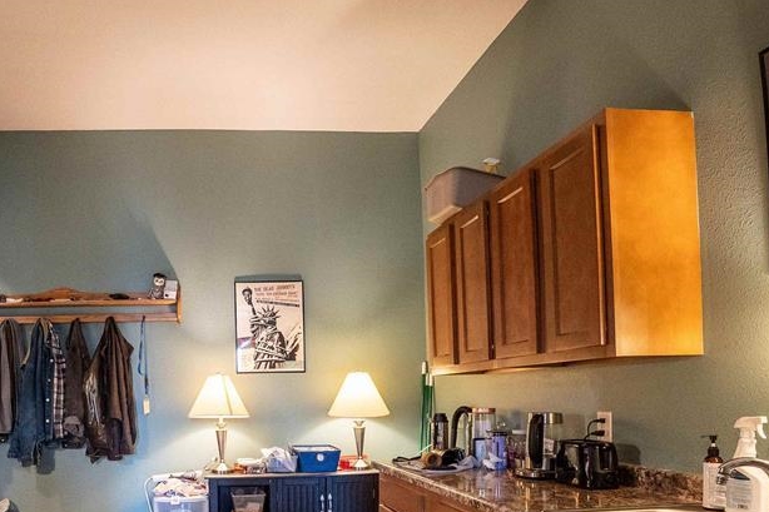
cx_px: 235
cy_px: 404
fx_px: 534
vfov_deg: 48.6
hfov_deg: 68.8
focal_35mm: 25
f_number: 8
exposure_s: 1/30
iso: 1600
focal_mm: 10
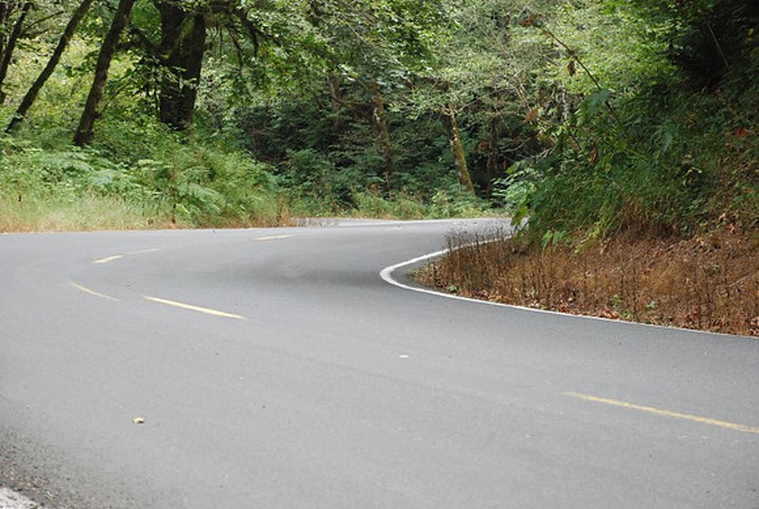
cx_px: 380
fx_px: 2693
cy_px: 254
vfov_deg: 10.8
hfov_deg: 16.0
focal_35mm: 128
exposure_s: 1/160
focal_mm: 85
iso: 1600
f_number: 5.6
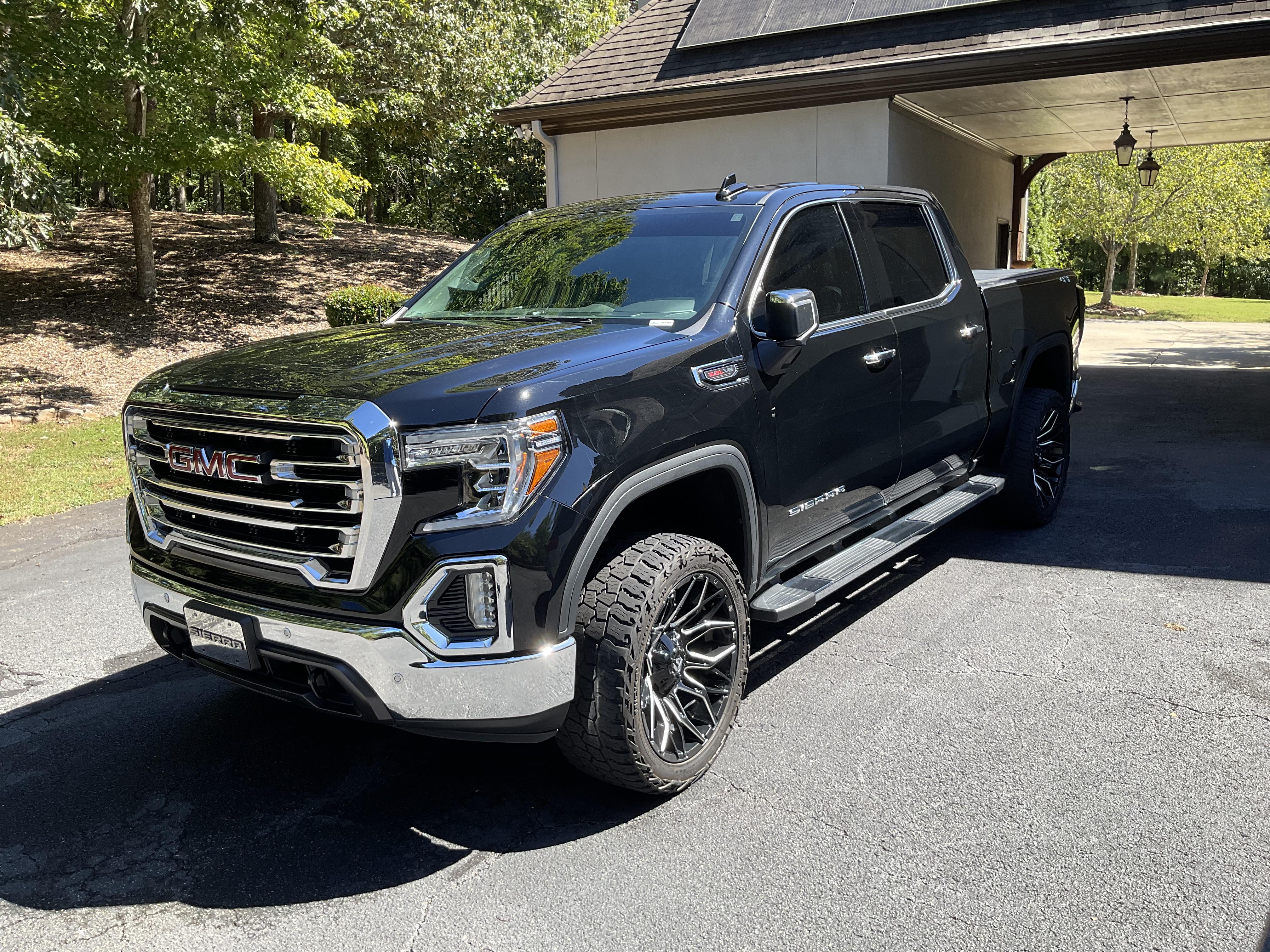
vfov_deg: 48.2
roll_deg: +0.6
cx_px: 635
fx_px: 1064
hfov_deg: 61.7
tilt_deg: -10.8
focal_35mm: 29
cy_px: 476
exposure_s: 1/360
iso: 16
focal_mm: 3
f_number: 1.8
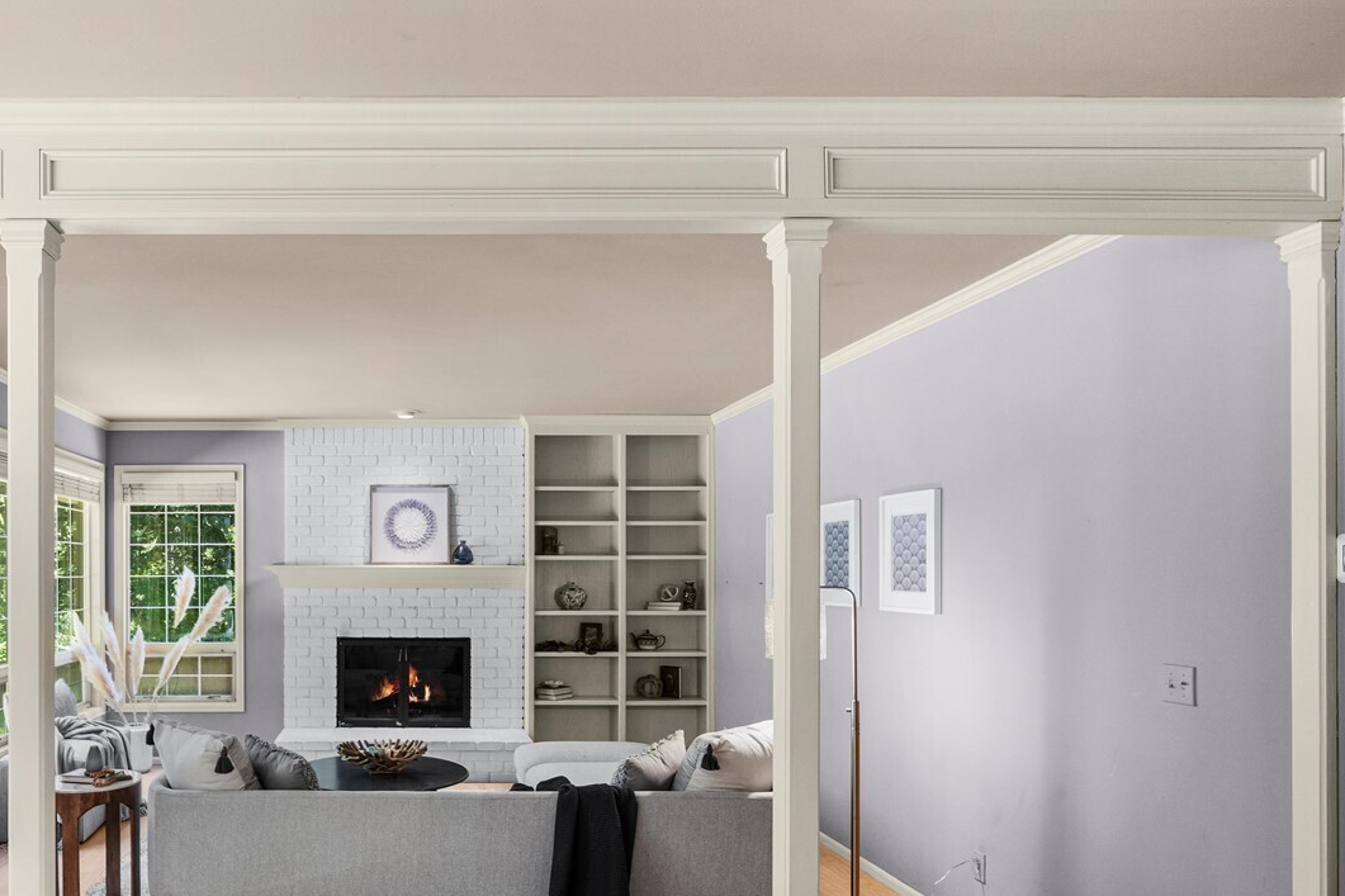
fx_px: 896
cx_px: 382
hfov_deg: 70.1
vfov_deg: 52.5
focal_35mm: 24
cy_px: 565
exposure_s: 1/30
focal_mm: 15
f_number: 7.1
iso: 1000
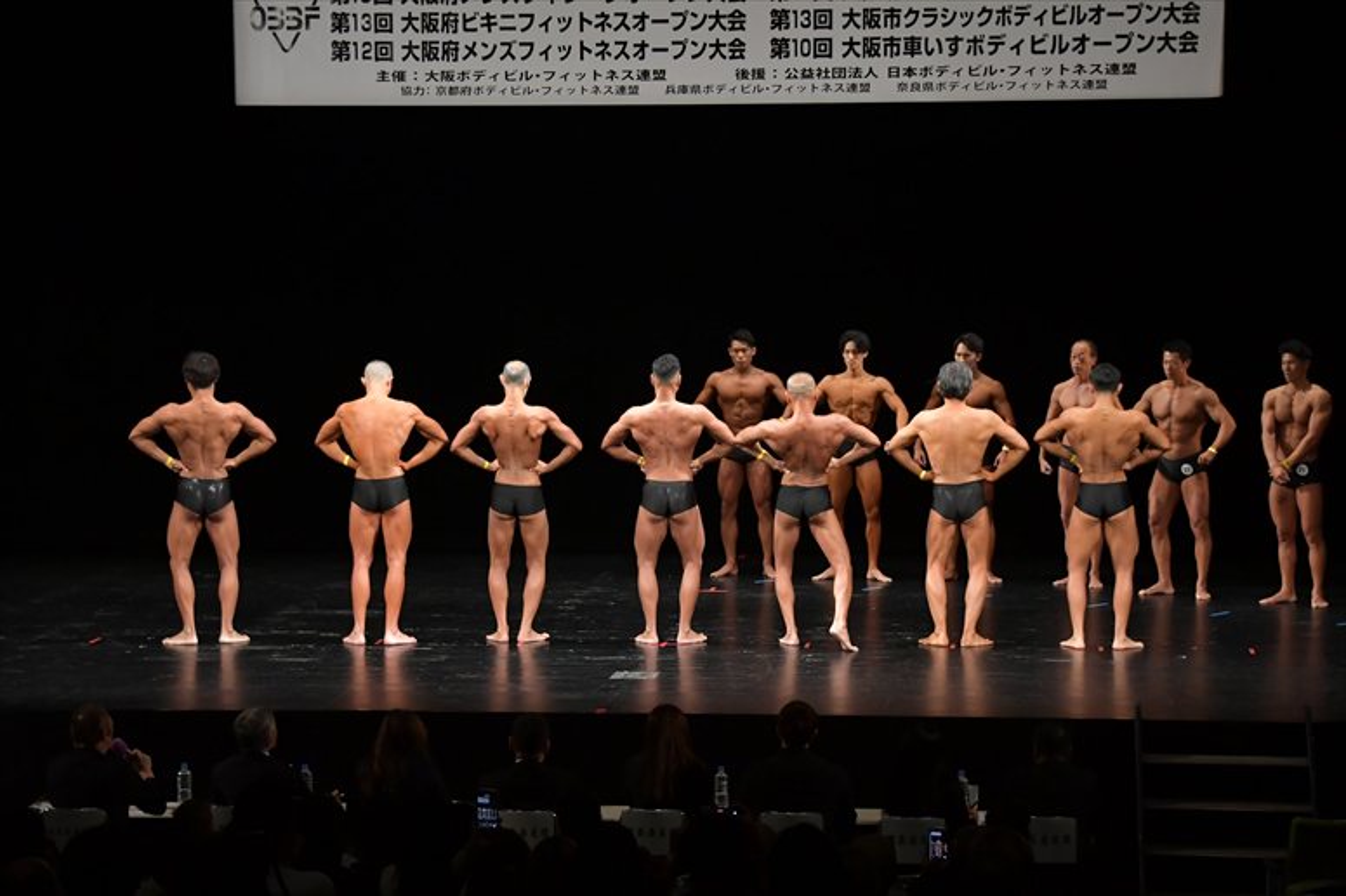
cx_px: 673
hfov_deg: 21.0
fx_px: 3625
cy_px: 448
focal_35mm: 97
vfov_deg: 14.1
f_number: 5.6
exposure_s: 1/400
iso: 3200
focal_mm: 65
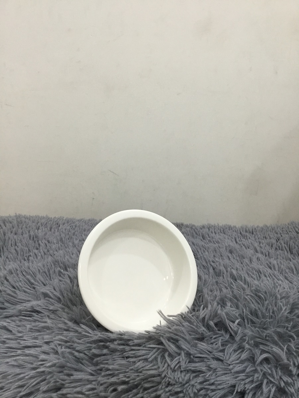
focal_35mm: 31
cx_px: 150
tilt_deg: -12.8
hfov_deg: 45.4
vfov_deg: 58.4
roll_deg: -0.4
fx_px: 357
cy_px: 199
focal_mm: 3.3
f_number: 2.4
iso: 64
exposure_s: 1/33
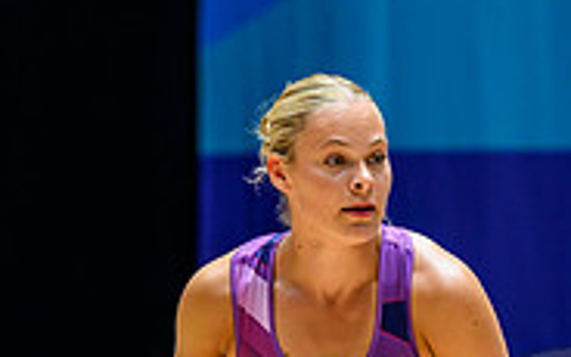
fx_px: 11858
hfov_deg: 2.8
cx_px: 169
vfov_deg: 1.7
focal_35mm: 762
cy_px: 676
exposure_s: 1/1600
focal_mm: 175
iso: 2500
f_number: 3.5
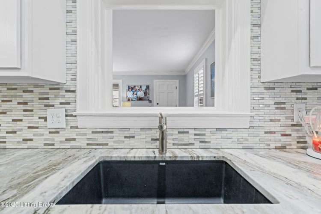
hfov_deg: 96.7
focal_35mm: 16
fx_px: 143
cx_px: 160
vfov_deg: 73.7
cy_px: 107
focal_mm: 16
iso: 400
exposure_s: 1/3
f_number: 8
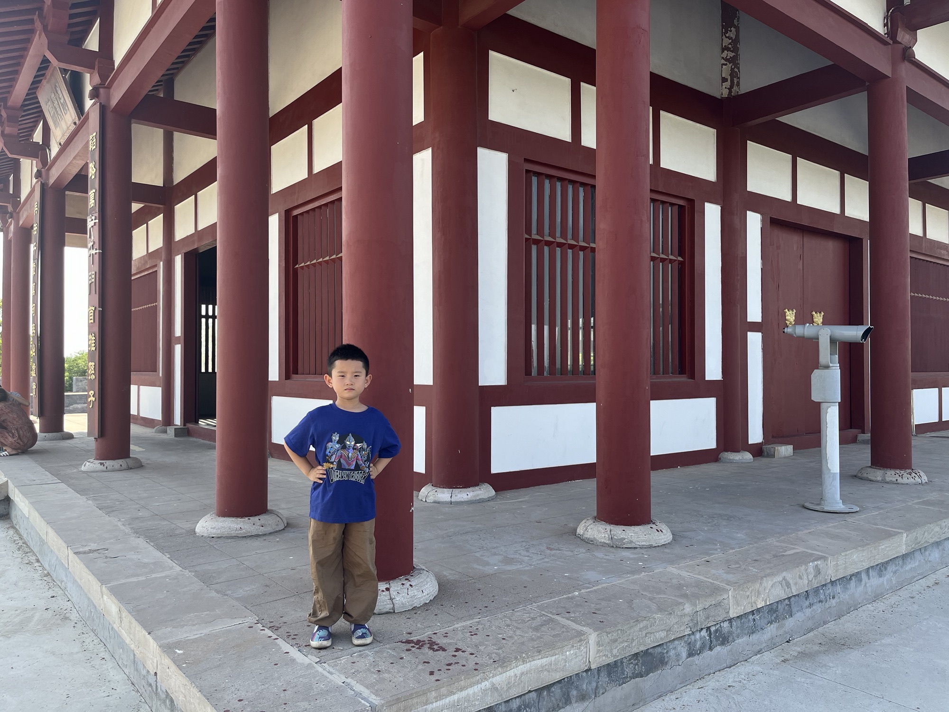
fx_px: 713
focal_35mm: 26
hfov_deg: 67.3
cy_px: 356
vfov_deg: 53.1
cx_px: 474
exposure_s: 1/751
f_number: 1.6
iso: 50
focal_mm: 5.1
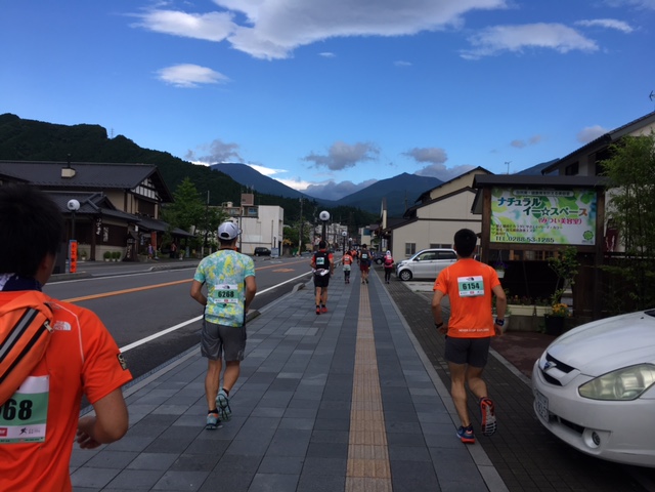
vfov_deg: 48.2
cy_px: 246
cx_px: 328
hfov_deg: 61.7
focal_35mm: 29
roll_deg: -2.0
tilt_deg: +1.9
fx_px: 549
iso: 25
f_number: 2.2
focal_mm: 4.15
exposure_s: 1/574
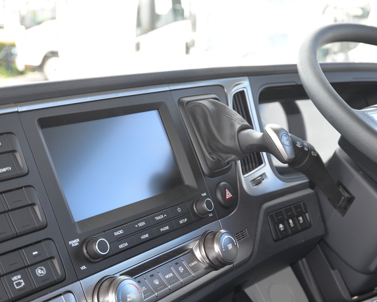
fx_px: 603
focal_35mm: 54
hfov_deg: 34.4
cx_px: 253
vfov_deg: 27.9
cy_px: 200
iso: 360
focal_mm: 32
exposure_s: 1/125
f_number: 4.5
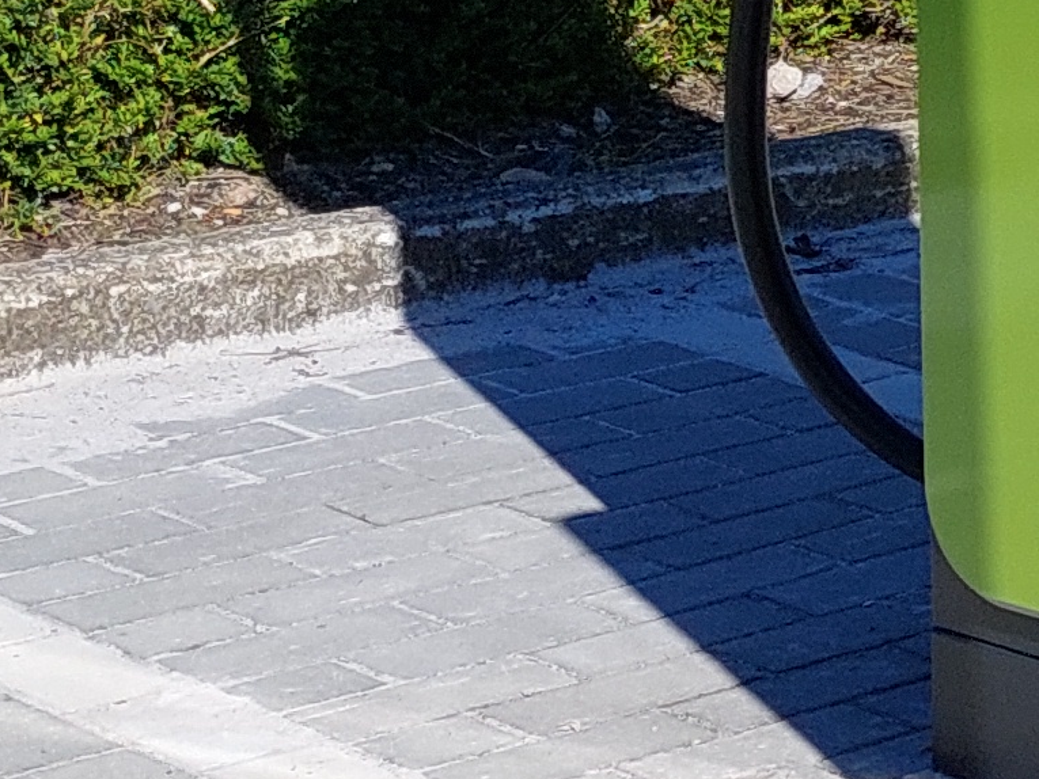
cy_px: -269
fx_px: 4353
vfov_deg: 10.0
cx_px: 2788
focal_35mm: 145
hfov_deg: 10.7
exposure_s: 1/1478
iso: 25
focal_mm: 5.23
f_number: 1.8
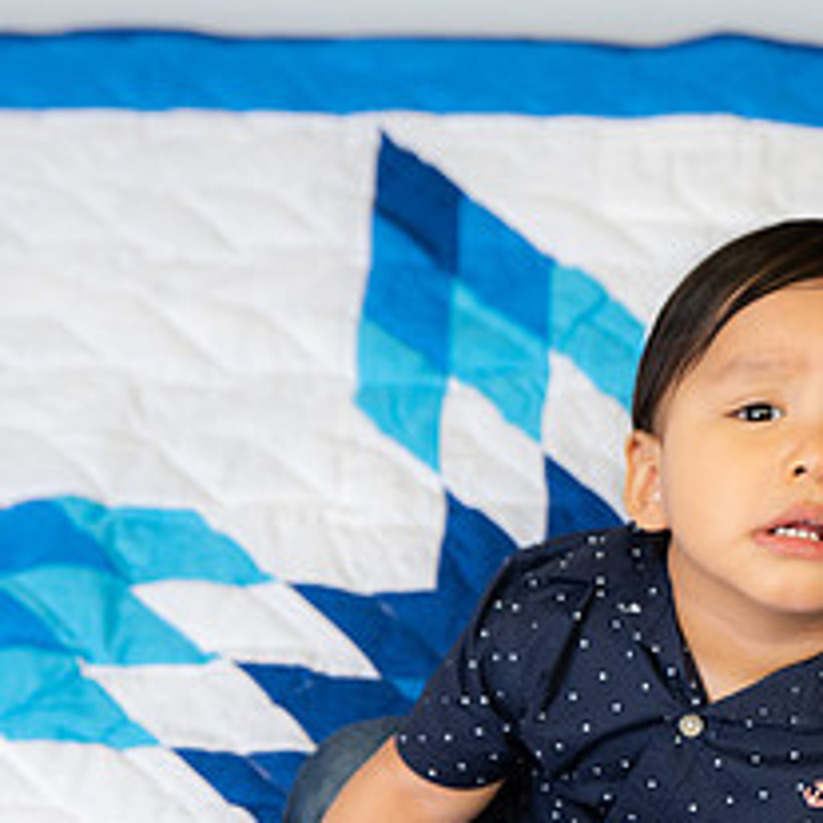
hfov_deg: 14.1
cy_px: 722
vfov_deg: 14.1
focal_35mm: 123
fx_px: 3309
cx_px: 708
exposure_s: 1/125
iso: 800
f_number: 3.2
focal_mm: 48
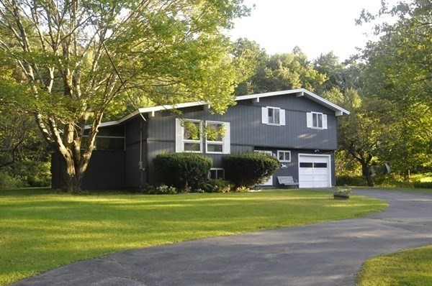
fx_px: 377
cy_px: 143
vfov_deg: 41.6
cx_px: 216
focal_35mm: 32
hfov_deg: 59.6
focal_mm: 21
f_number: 13
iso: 2000
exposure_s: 1/160
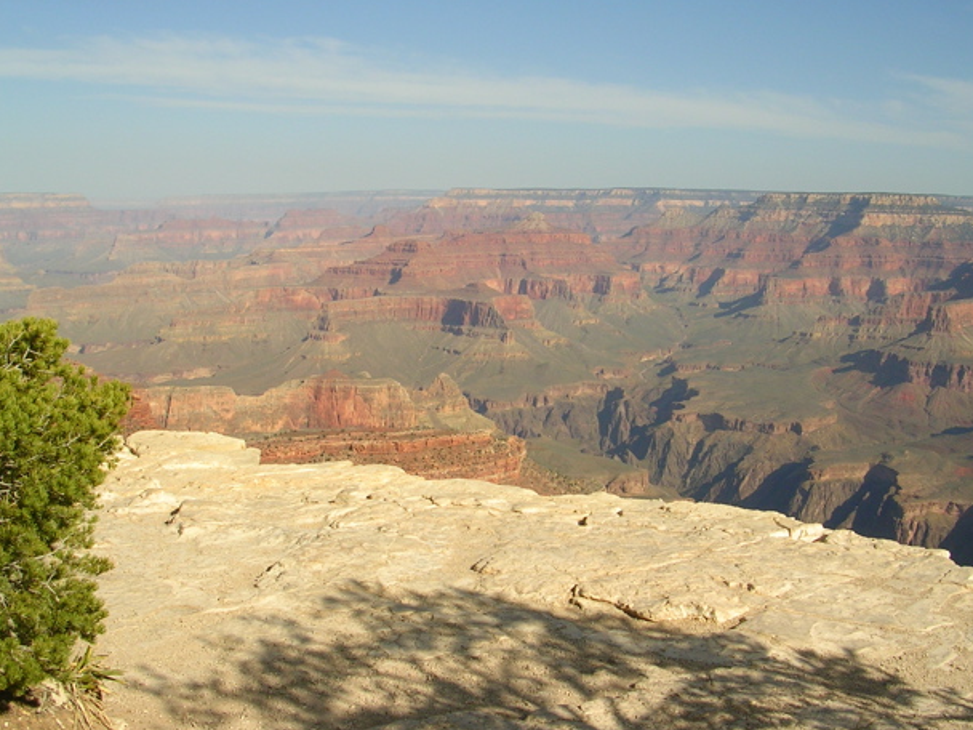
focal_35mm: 40
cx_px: 504
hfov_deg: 46.8
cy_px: 376
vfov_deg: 36.0
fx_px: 1124
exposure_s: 1/386
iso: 50
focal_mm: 5.8
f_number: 5.6
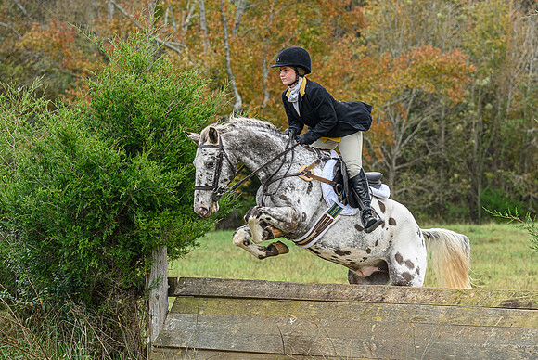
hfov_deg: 16.2
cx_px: 310
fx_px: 1892
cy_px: 163
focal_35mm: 126
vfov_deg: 10.9
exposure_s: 1/800
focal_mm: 82
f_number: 3.5
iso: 1000
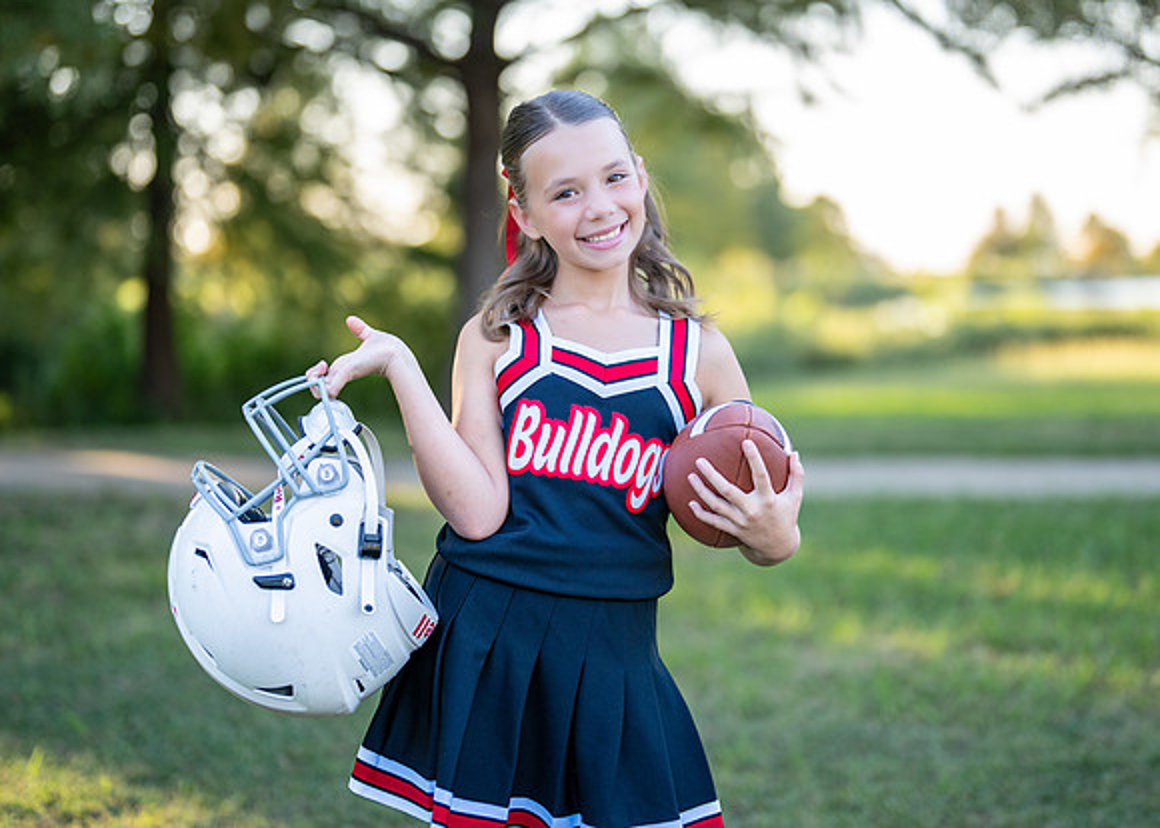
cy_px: 358
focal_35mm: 60
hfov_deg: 32.7
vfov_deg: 23.7
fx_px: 1976
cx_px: 617
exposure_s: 1/1250
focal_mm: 50
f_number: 1.2
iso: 200
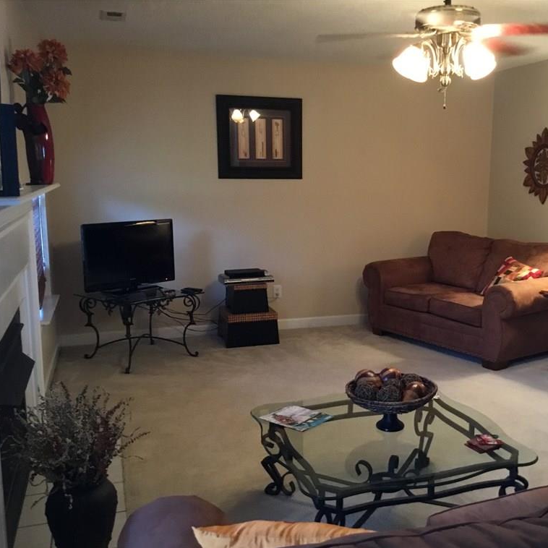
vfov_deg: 44.9
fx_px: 663
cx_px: 344
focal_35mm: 37
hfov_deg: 44.5
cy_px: 276
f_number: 2.4
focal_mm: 3.3
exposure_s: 1/20
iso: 200
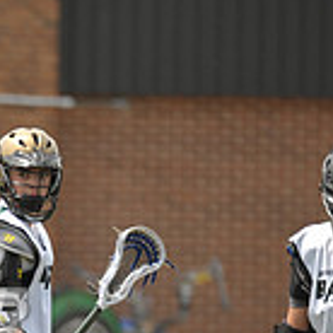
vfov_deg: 1.4
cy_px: 345
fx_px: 13169
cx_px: -275
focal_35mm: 1210
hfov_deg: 1.4
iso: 800
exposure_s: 1/2500
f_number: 4
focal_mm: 340
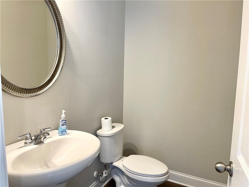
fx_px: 187
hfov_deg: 67.3
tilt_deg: -7.3
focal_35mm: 26
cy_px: 94
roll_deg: -0.7
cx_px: 124
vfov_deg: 53.1
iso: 100
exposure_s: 1/60
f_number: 1.6
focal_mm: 5.1
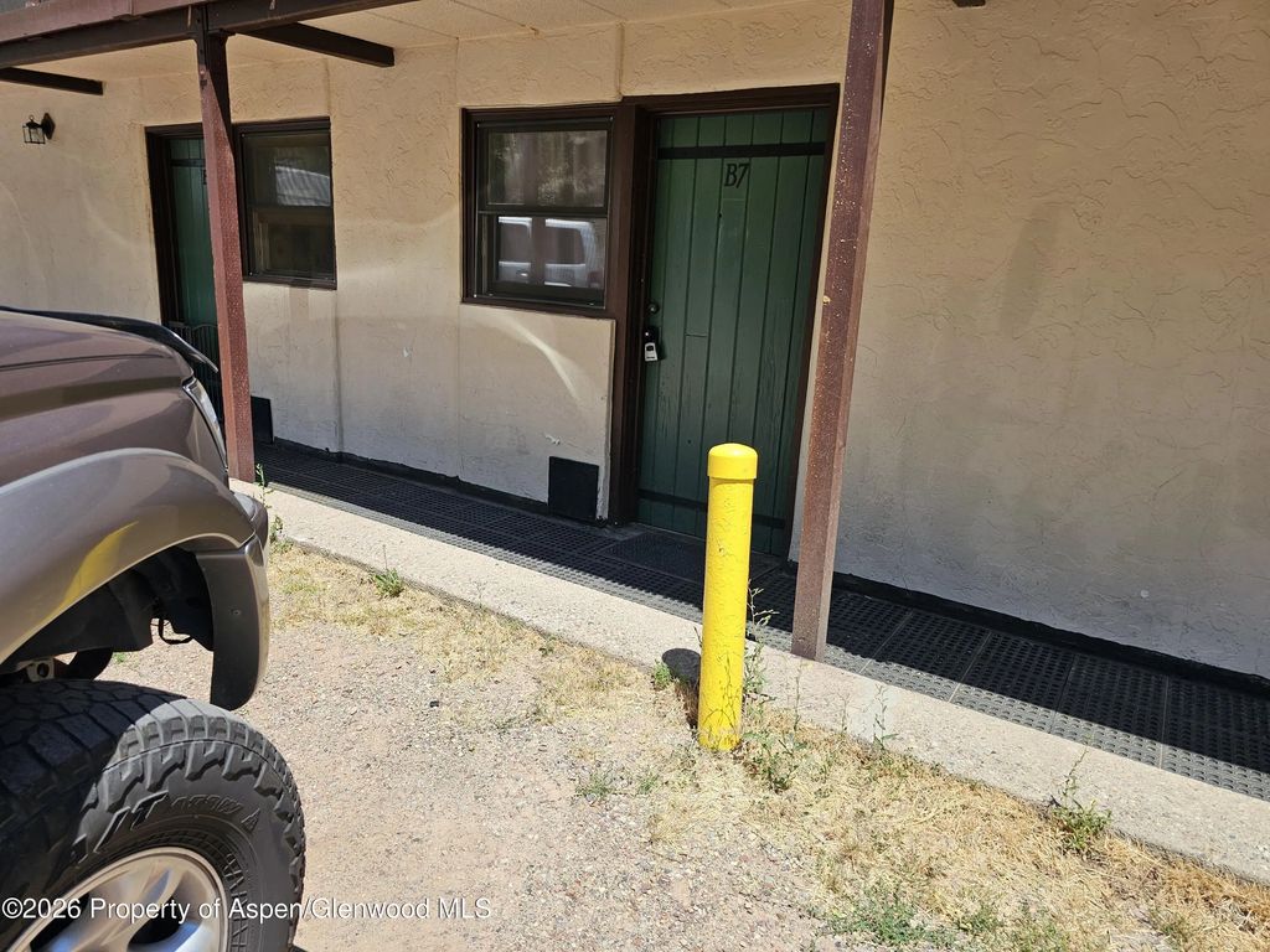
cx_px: 635
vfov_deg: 58.9
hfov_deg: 73.9
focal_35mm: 23
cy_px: 476
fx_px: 844
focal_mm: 6.3
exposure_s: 1/487
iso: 10
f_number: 1.7
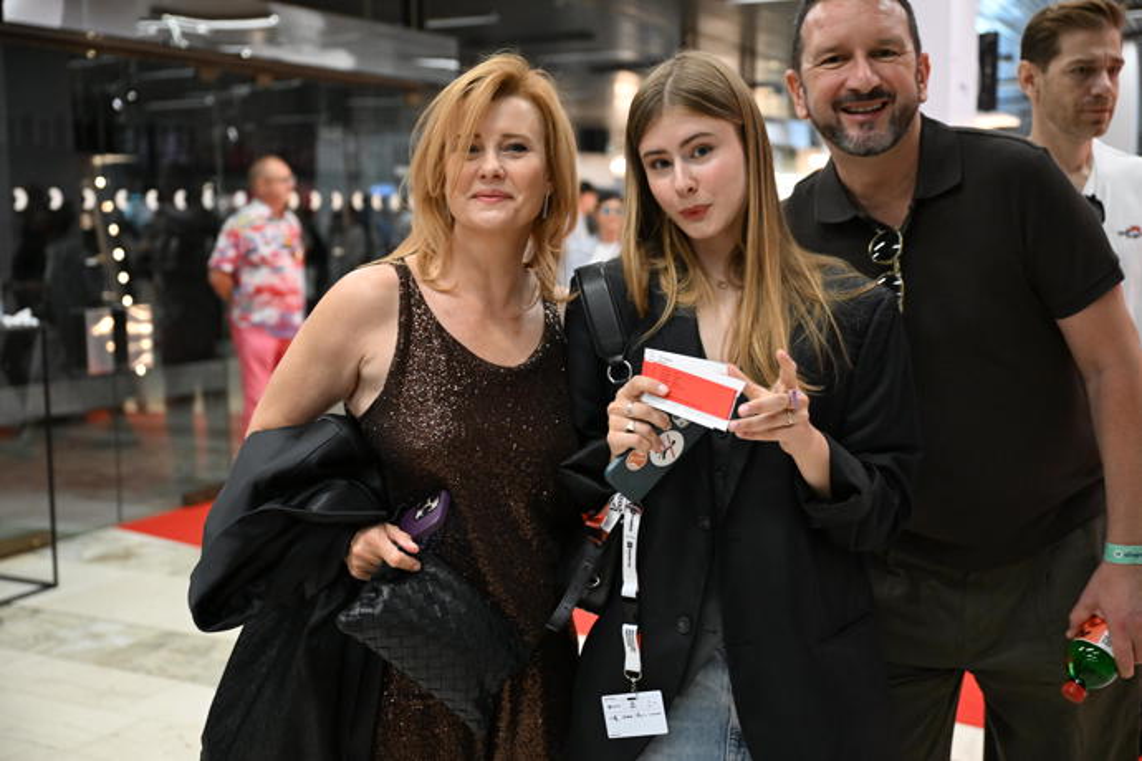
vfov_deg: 31.9
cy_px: 380
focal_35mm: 42
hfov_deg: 46.4
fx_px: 1332
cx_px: 571
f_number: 2.8
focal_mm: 42
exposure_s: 1/250
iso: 5000
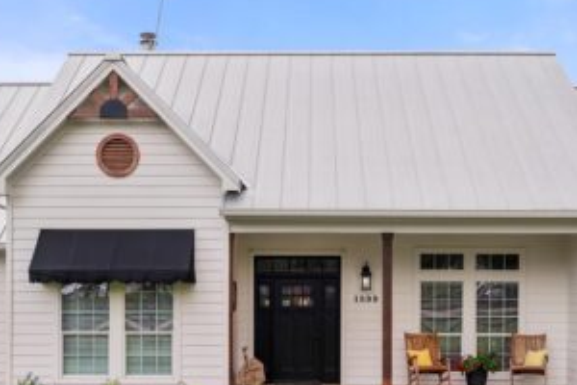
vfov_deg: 27.6
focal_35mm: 48
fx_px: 769
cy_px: 295
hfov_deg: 41.1
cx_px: 302
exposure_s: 1/200
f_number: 5.6
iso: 640
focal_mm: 24
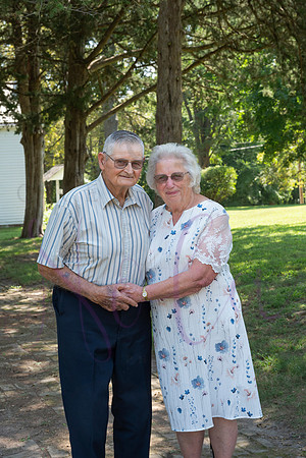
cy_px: 229
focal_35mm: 61
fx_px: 778
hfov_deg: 22.3
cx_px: 153
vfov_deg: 32.9
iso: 400
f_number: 8
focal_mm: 61
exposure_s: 1/125
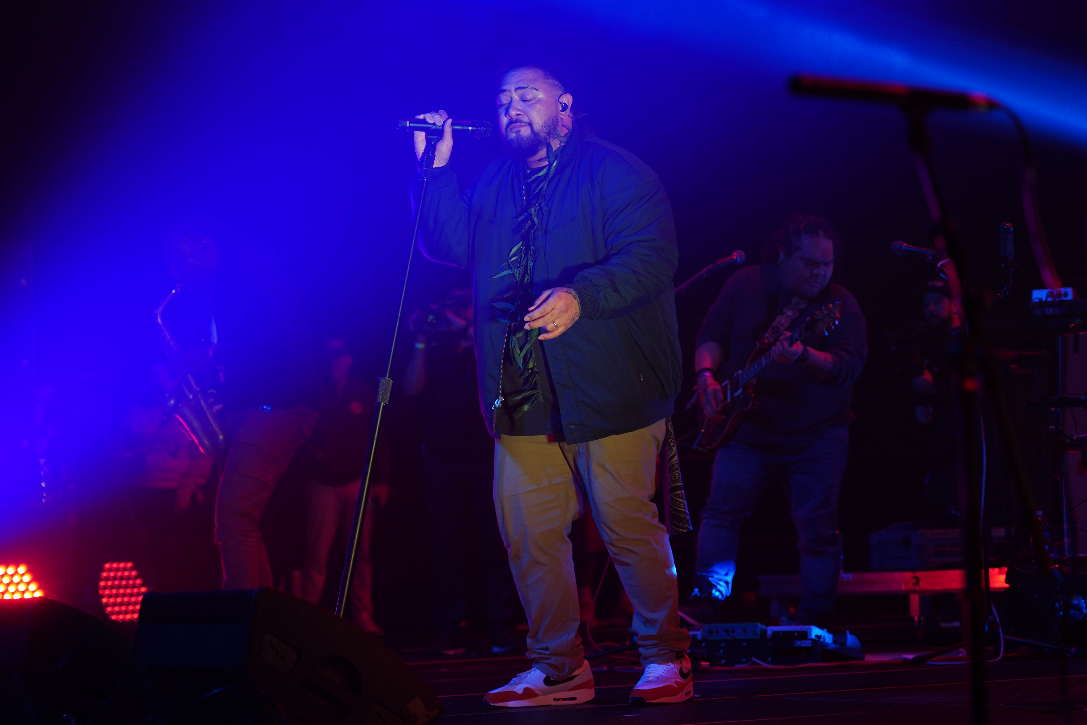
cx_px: 544
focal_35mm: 105
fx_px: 3170
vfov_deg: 13.0
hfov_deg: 19.5
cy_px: 362
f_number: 4
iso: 500
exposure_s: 1/125
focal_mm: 105
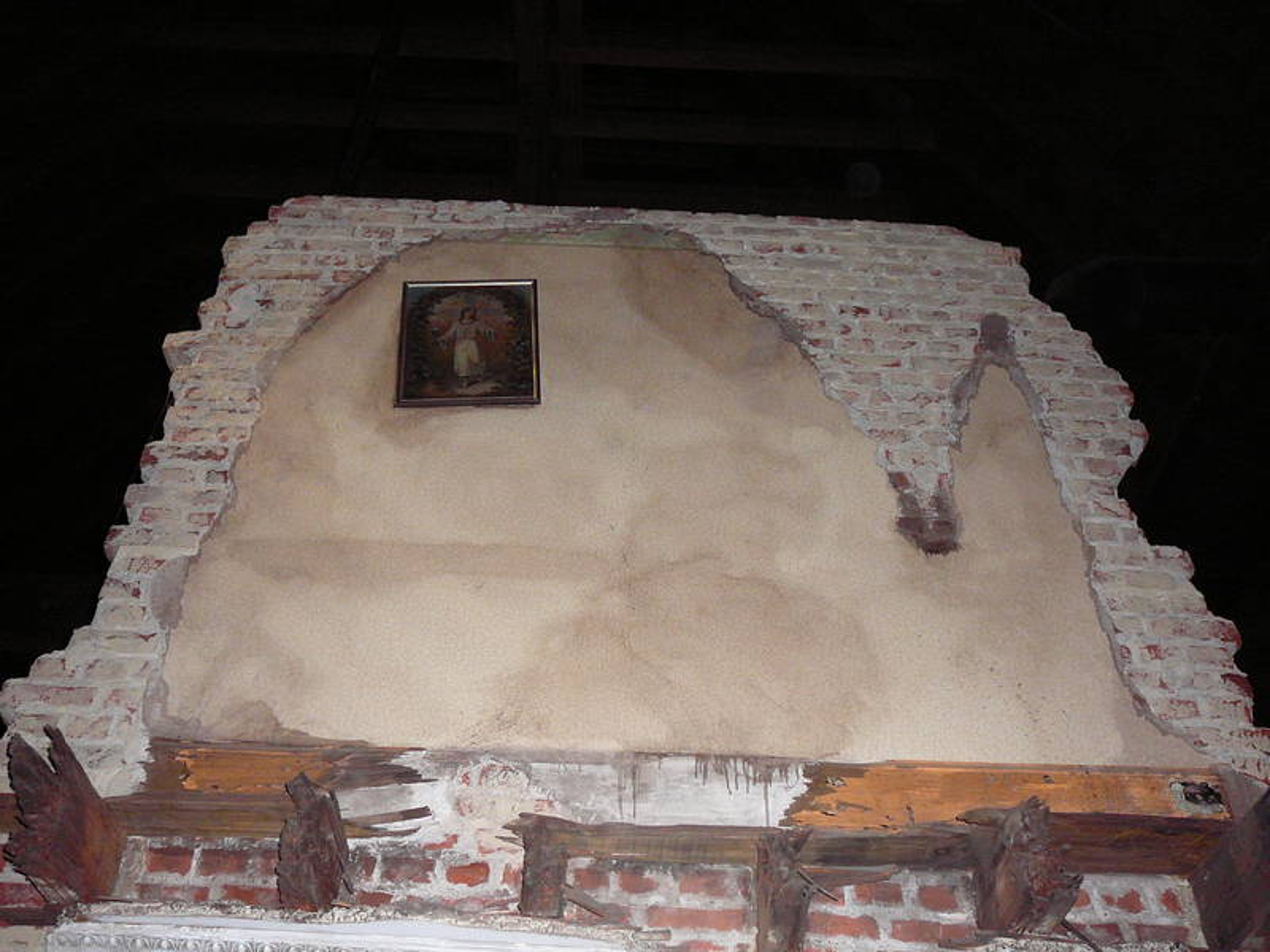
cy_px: 476
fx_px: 1284
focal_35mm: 35
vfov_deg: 40.7
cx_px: 635
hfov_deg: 52.6
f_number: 2.8
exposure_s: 1/30
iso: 250
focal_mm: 5.2
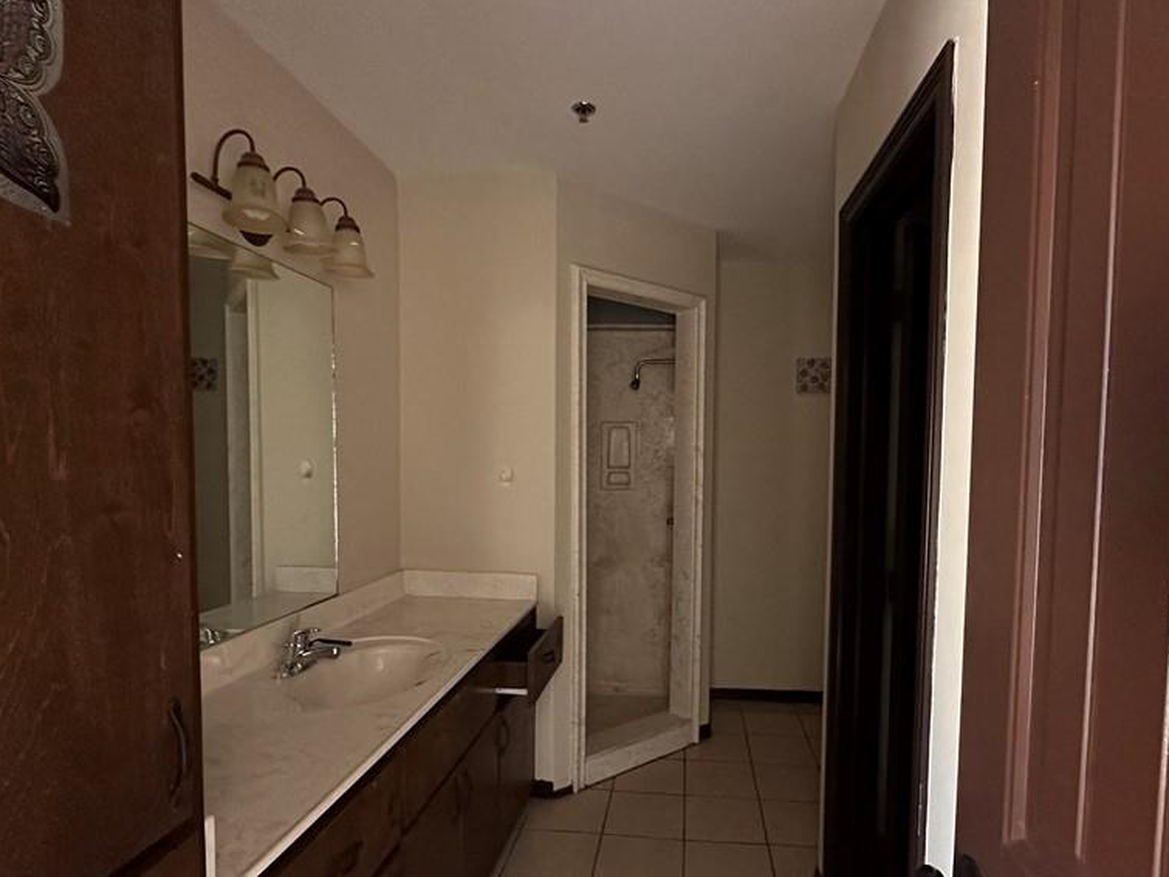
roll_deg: -1.2
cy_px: 493
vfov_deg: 68.4
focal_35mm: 19
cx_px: 641
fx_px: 642
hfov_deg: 84.4
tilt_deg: -3.6
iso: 640
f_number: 2.2
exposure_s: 1/60
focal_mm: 2.22
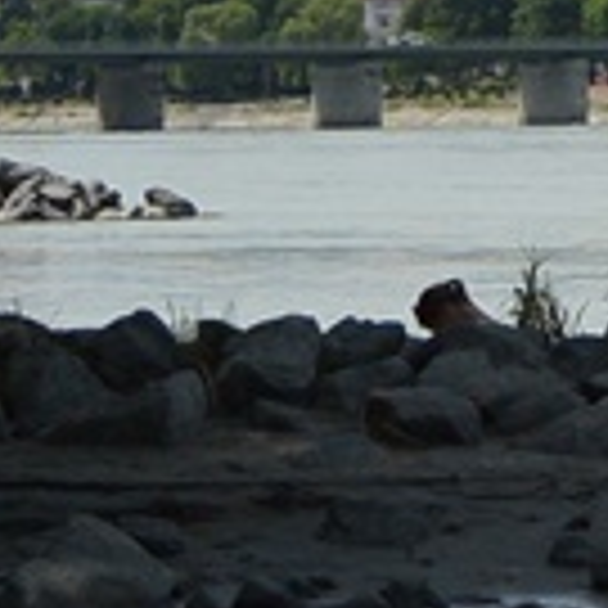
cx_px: 1851
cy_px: -529
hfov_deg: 5.6
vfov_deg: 5.9
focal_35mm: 293
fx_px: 5822
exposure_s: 1/1600
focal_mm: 16.1
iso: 100
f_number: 4.2
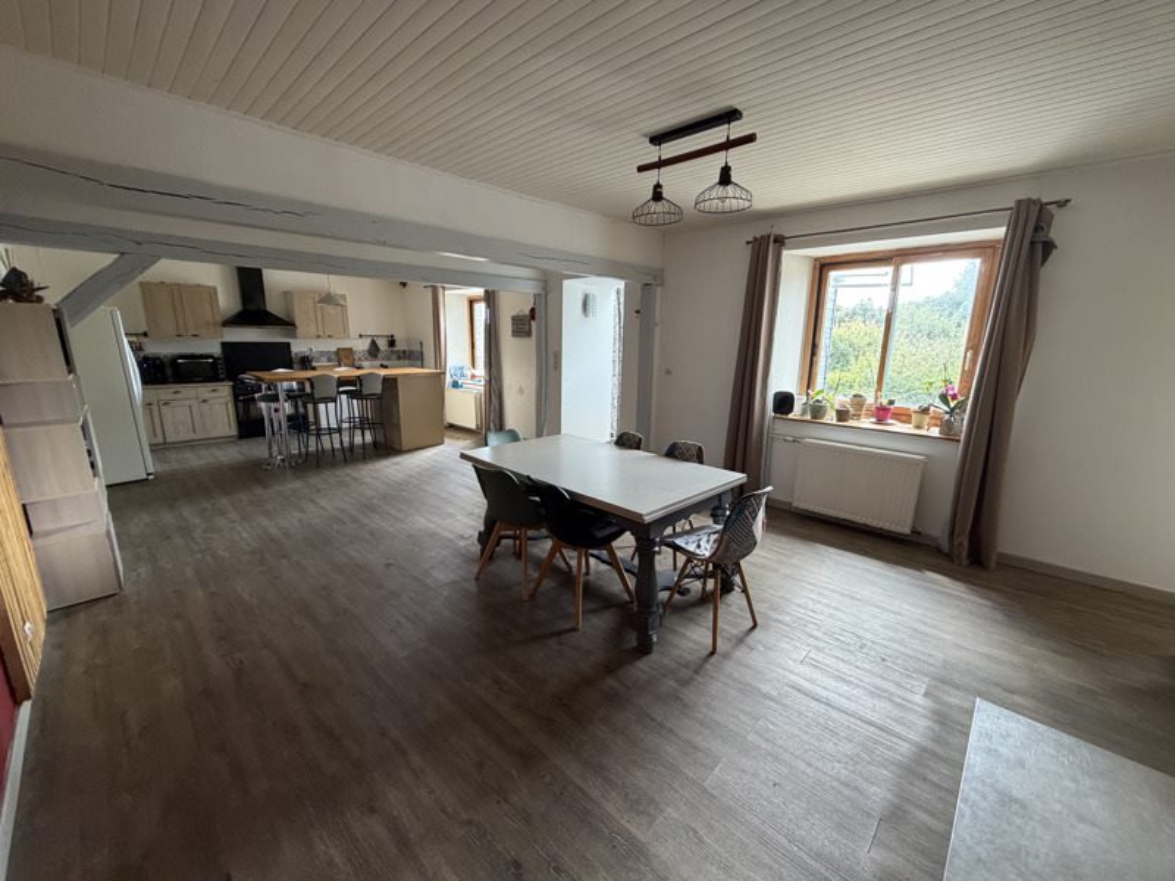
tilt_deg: -10.2
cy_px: 440
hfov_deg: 102.1
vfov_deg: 85.7
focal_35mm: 14
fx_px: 475
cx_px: 588
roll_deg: -0.7
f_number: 2.2
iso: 320
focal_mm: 2.22
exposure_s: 1/92
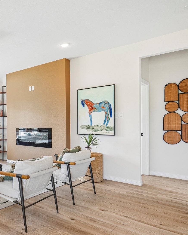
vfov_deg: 62.1
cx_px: -2
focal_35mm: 28
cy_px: 125
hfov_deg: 43.7
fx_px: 195
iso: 250
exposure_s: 1/30
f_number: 8
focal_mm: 16
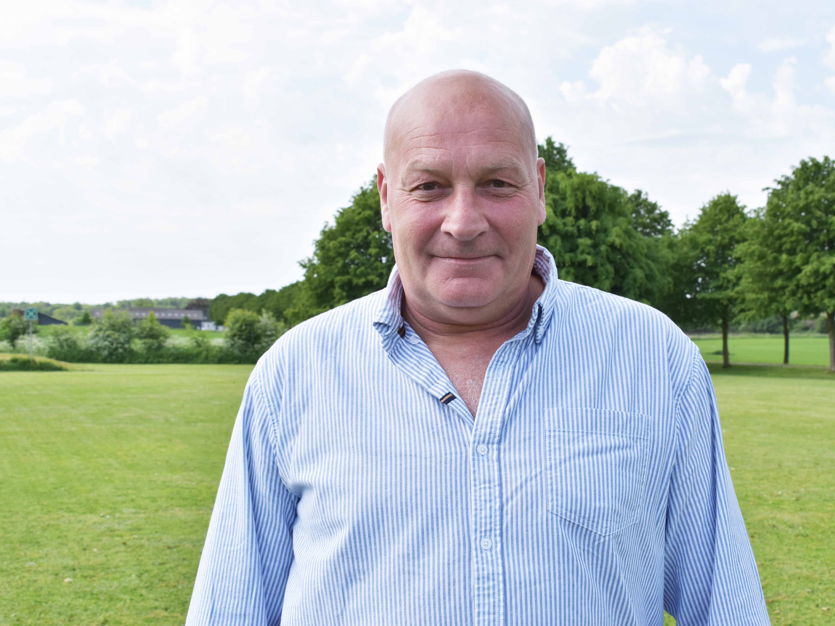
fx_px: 1110
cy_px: 315
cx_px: 461
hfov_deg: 41.2
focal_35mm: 46
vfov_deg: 31.5
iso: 200
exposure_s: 1/400
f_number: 10
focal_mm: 28
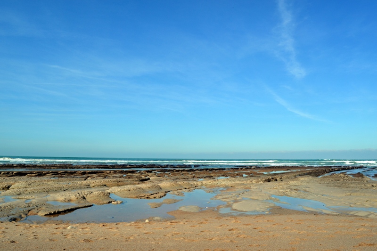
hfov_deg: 67.4
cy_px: 126
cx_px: 188
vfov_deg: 47.9
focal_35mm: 27
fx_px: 283
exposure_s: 1/400
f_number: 10
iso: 100
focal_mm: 18
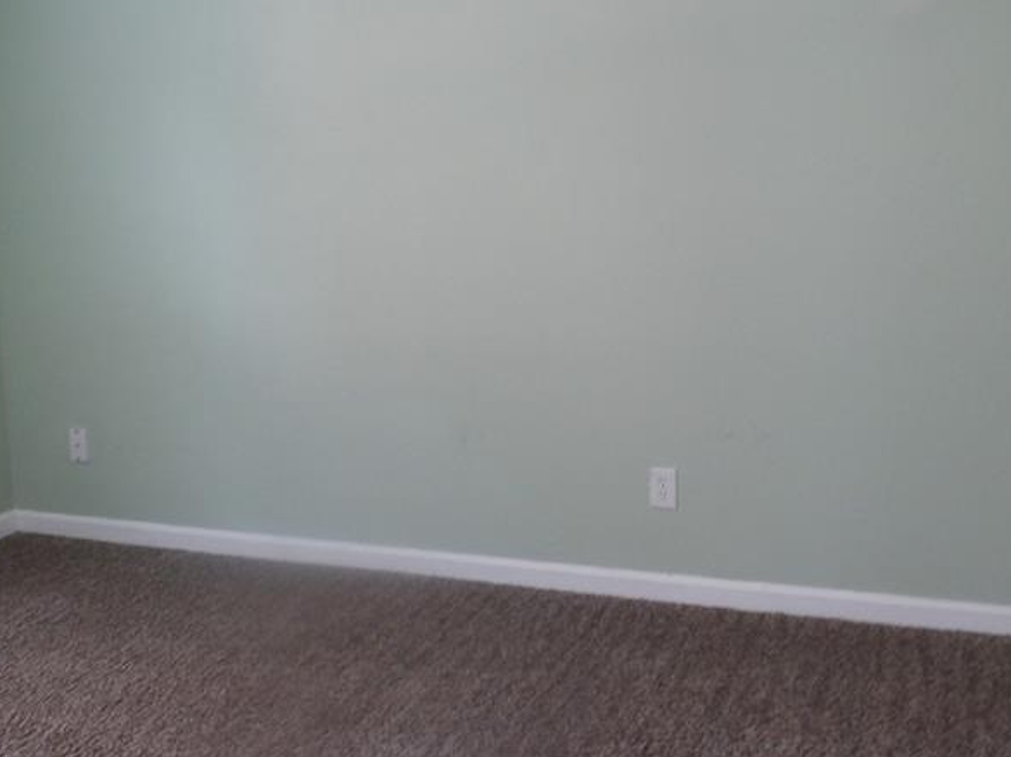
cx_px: 508
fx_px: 1226
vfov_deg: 34.3
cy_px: 345
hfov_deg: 44.8
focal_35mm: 42
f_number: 2.8
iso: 200
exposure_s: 1/33
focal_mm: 4.3
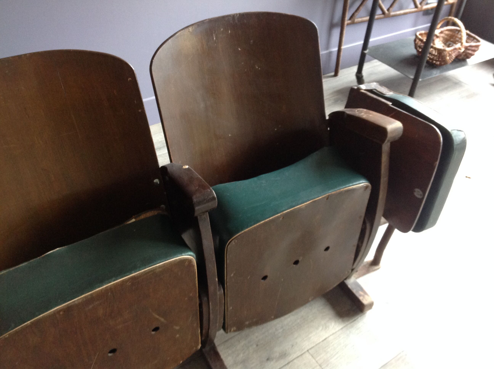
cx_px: 247
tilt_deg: -40.1
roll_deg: -2.9
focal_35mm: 35
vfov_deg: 40.6
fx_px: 499
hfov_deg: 52.7
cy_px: 184
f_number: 2.4
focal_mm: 4.28
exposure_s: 1/15
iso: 200
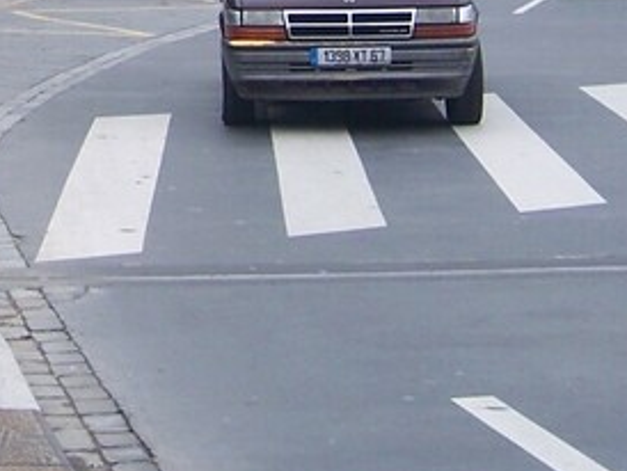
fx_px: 2538
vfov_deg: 10.0
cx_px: -122
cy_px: -409
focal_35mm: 140
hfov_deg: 13.7
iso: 80
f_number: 2.8
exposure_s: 1/800
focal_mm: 6.2
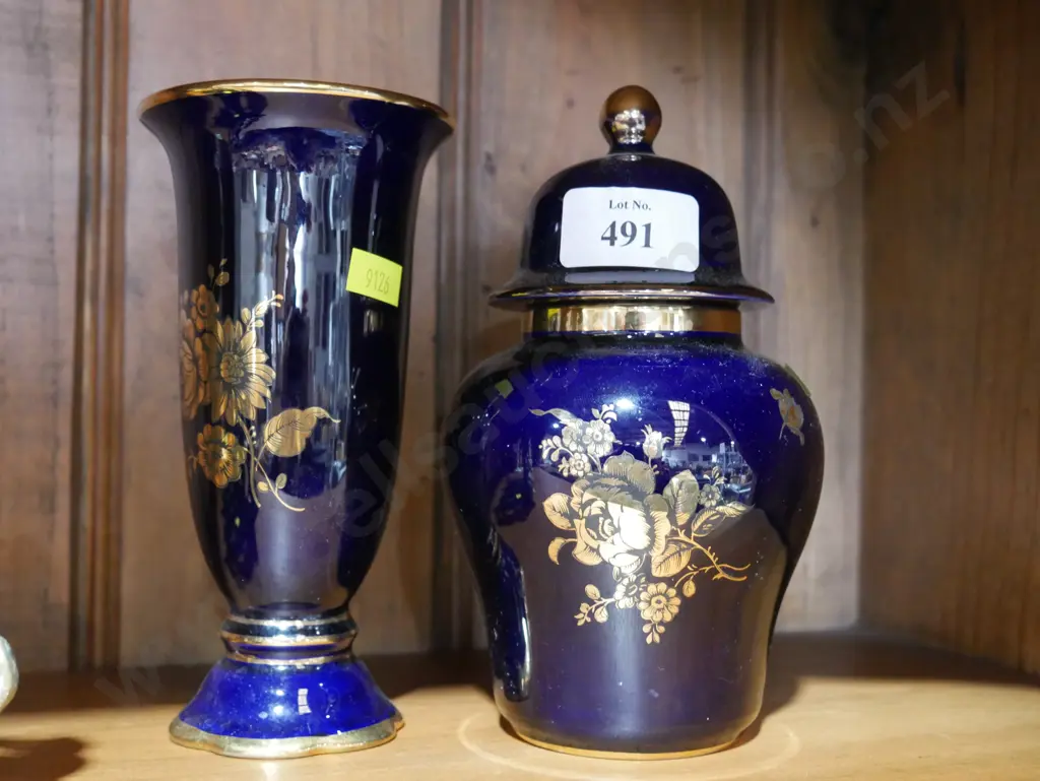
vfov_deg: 32.9
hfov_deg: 42.9
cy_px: 390
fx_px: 1323
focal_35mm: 44
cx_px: 520
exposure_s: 1/30
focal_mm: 22
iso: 3200
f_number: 4.7
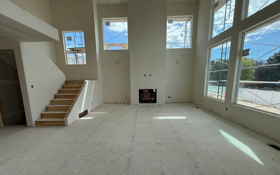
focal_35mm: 15
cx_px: 139
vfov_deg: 74.5
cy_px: 98
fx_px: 114
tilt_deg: -8.3
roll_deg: +1.2
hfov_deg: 101.5
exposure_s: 1/475
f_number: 2.2
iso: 64
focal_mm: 2.22
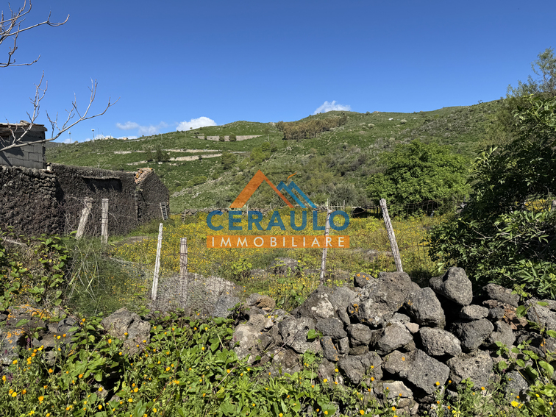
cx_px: 278
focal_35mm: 24
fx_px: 385
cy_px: 208
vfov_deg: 56.8
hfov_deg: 71.6
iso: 80
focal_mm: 6.76
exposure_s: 1/3597
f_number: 1.78
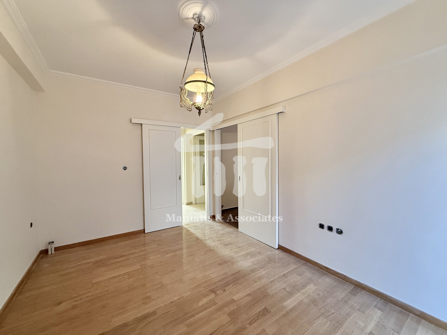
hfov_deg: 102.1
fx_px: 181
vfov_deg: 85.7
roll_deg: +1.1
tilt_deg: -3.0
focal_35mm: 14
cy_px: 168
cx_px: 224
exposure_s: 1/100
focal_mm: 2.22
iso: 500
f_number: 2.2
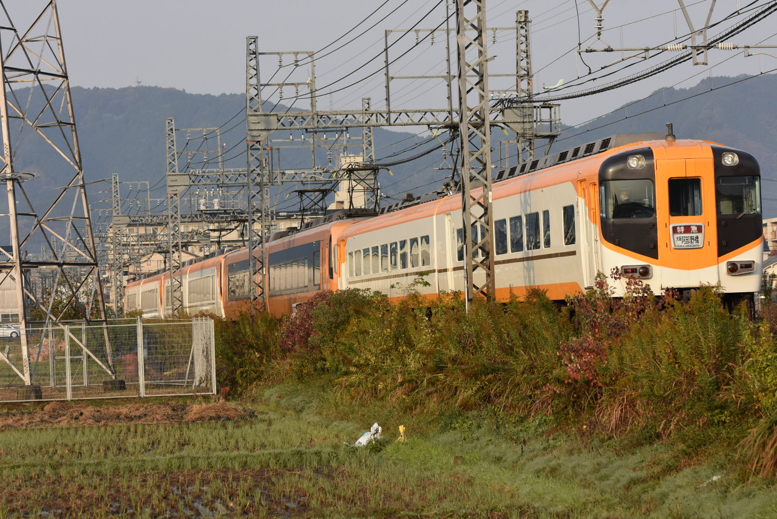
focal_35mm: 158
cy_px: 260
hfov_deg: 13.0
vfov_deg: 8.7
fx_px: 3402
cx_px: 388
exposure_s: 1/1250
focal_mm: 105
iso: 400
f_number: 5
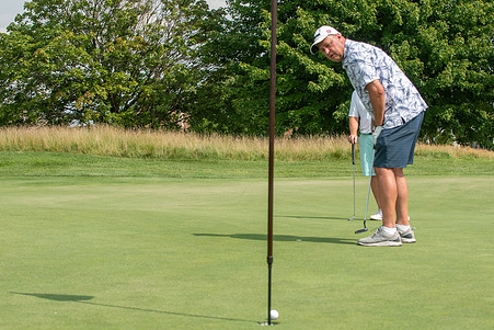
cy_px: 185
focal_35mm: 90
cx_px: 263
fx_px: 1235
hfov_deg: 22.6
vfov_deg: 15.2
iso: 250
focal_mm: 70
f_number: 5
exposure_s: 1/2500
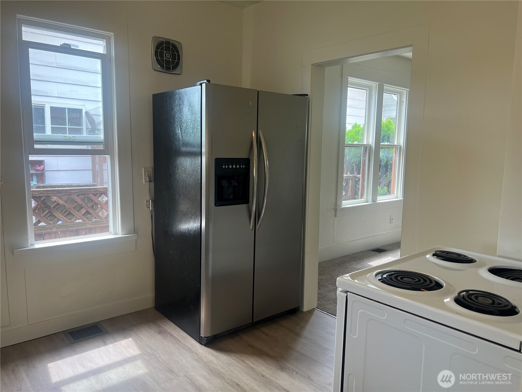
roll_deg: -1.8
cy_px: 196
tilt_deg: -7.6
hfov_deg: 67.3
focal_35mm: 26
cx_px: 261
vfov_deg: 53.1
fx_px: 392
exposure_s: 1/149
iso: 64
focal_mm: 5.7
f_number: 1.5
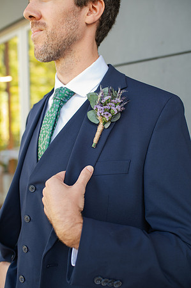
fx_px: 279
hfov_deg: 37.8
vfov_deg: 54.5
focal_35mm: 35
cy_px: 144
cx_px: 96
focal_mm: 35
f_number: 3.2
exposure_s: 1/250
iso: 560
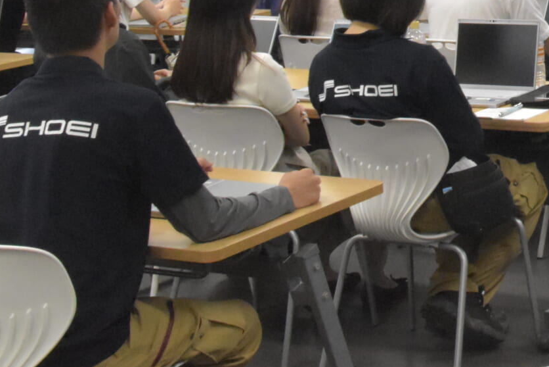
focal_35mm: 101
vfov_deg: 12.9
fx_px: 1541
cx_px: 826
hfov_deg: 18.0
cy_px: -157
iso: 6400
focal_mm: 22
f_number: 18
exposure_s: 1/40
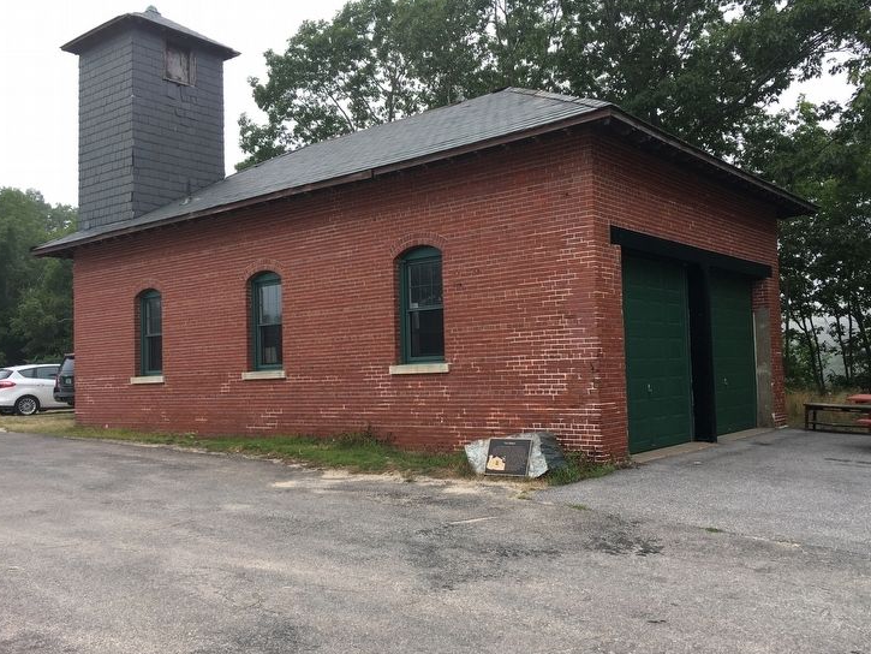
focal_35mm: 32
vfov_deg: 44.2
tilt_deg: +2.4
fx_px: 805
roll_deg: +1.3
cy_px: 332
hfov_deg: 56.7
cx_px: 467
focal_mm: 4.15
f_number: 2.2
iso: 25
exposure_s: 1/309
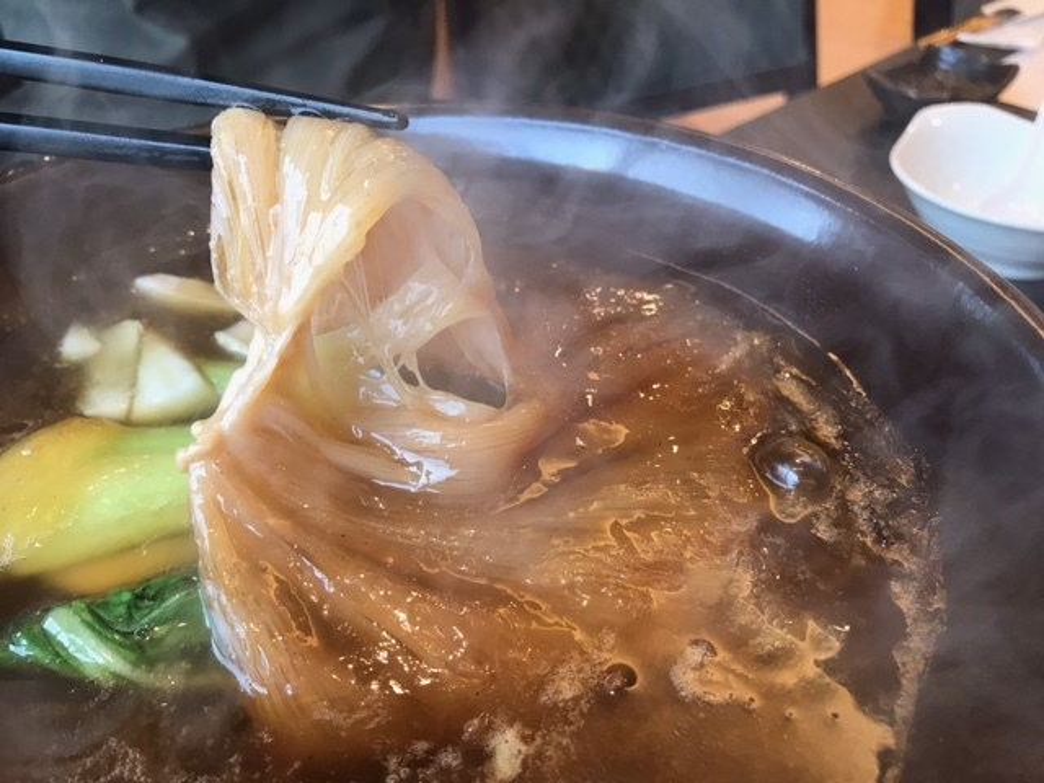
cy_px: 392
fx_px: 844
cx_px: 522
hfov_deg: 63.4
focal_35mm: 28
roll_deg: +1.6
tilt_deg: -39.3
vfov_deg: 49.7
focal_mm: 3.99
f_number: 1.8
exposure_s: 1/30
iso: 25
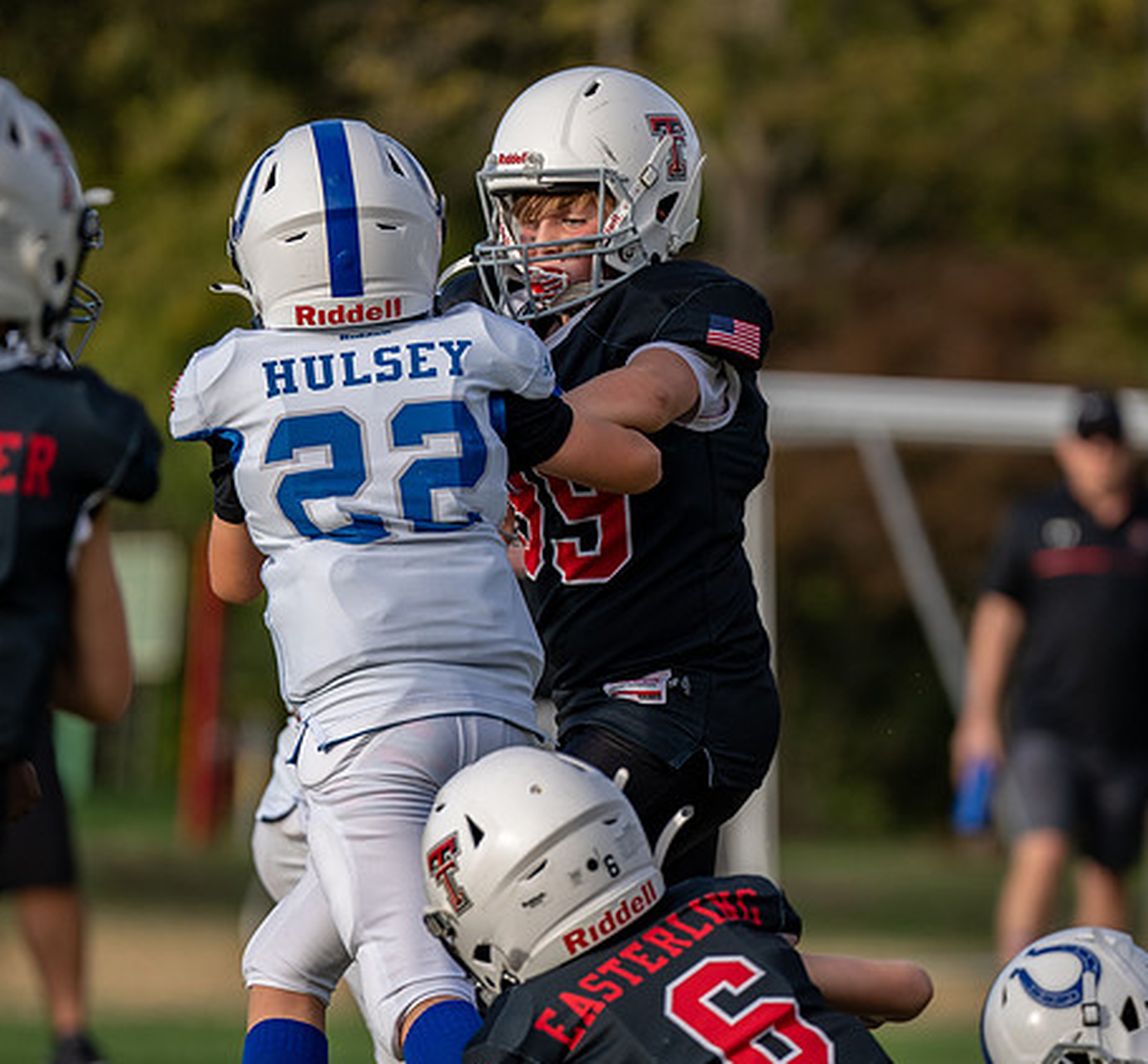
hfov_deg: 3.9
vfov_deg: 3.6
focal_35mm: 462
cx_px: 724
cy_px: 655
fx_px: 16718
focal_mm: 200
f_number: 2.8
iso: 100
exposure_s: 1/1250
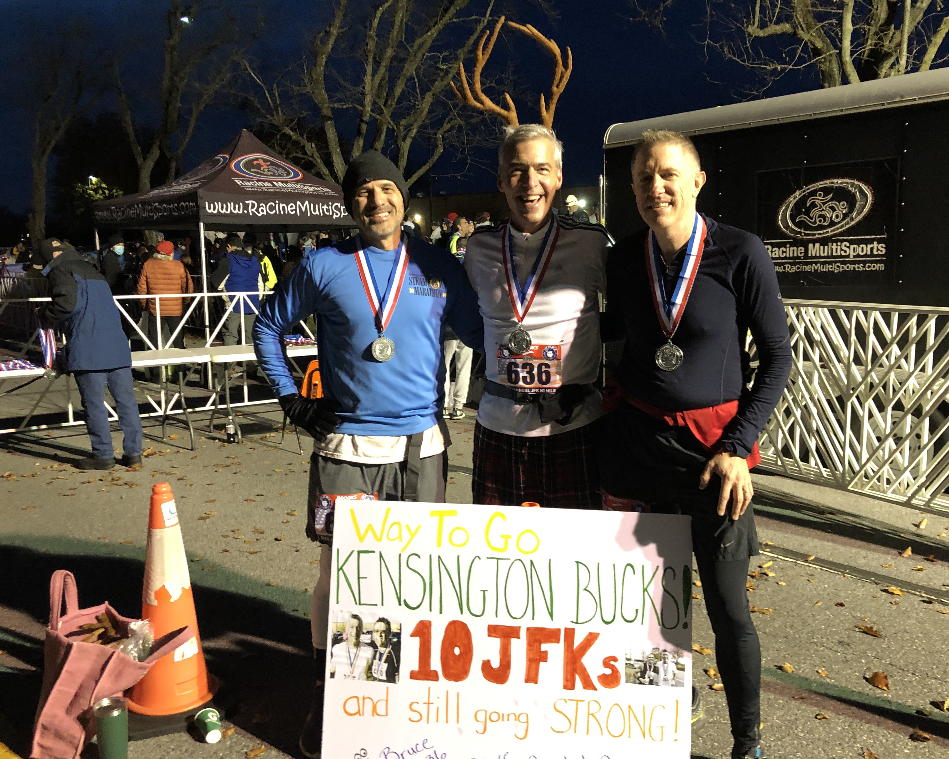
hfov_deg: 58.8
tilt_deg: -10.3
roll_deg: +1.9
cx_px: 489
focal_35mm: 30
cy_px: 384
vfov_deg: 48.5
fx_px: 843
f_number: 1.8
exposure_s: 1/15
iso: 80
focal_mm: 4
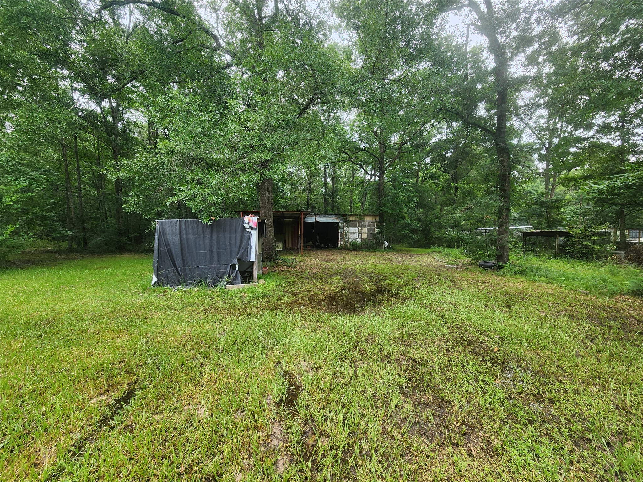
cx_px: 322
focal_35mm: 13
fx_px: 241
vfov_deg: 89.9
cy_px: 241
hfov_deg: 106.2
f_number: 2.2
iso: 50
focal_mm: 2.2
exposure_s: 1/270
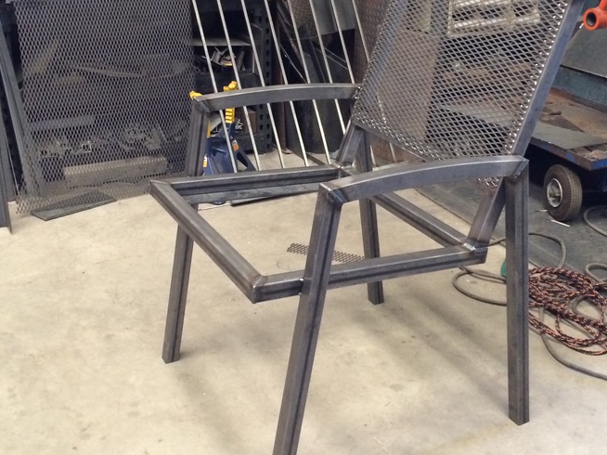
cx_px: 322
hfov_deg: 40.4
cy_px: 196
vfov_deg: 30.8
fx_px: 824
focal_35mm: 47
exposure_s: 1/30
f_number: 2.2
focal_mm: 4.12
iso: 320
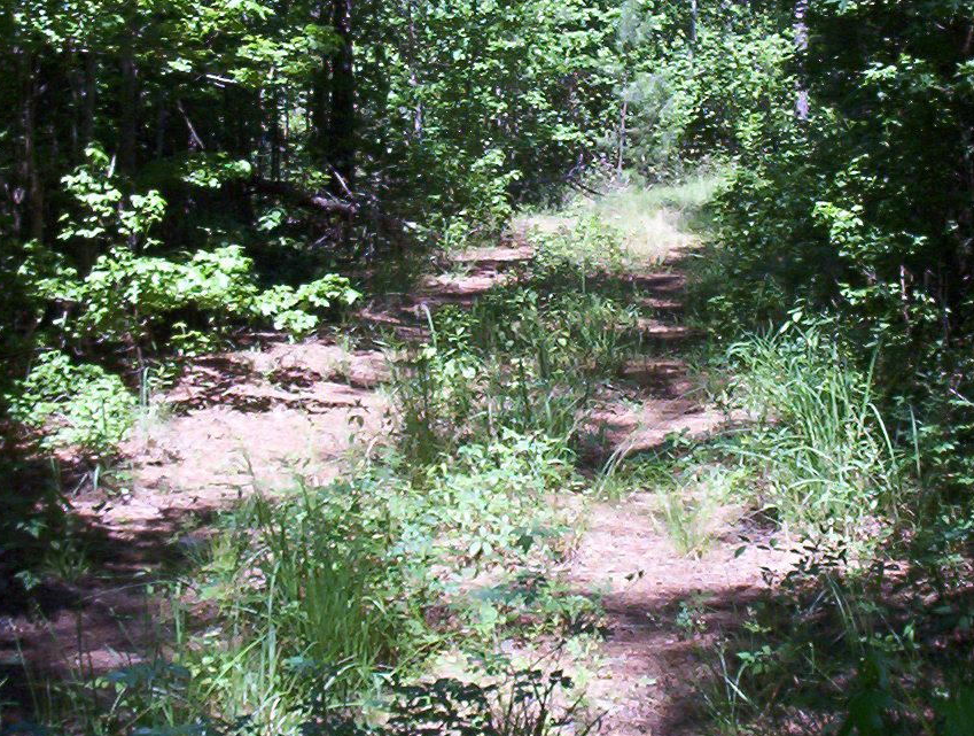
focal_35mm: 75
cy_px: 265
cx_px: 592
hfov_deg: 25.9
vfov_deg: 19.7
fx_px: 2115
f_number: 4.5
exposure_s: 1/187
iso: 100
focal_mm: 6
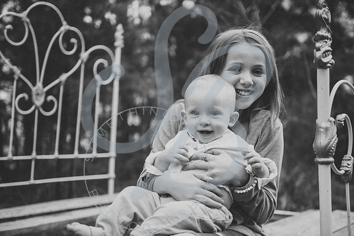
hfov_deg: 39.6
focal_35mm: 50
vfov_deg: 27.0
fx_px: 492
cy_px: 118
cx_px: 177
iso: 250
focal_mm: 50
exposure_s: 1/250
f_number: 2.8
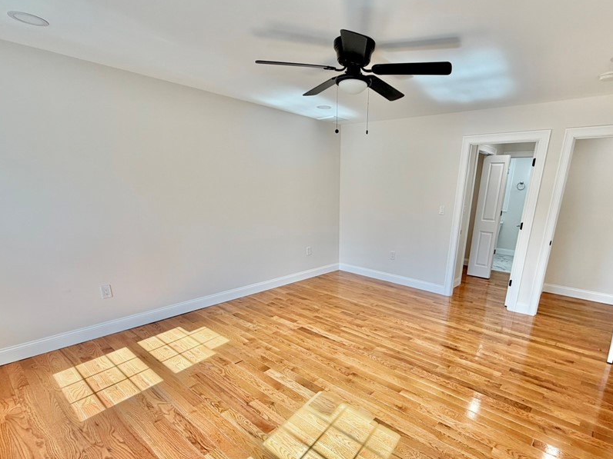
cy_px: 288
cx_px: 351
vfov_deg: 70.4
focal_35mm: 18
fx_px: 319
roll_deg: -1.5
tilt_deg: -17.7
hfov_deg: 87.2
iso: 40
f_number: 2.2
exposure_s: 1/120
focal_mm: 2.22
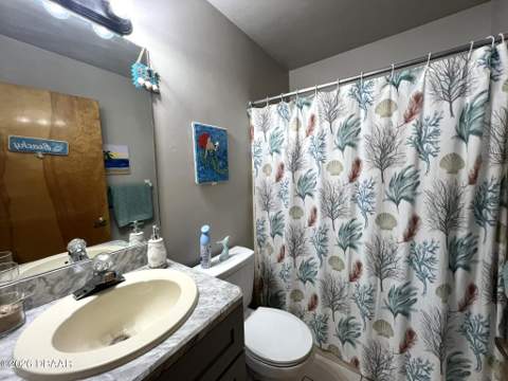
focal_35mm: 13
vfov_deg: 89.9
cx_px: 254
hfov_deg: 106.2
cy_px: 190
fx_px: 191
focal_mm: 1.57
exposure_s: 1/60
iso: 160
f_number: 1.8
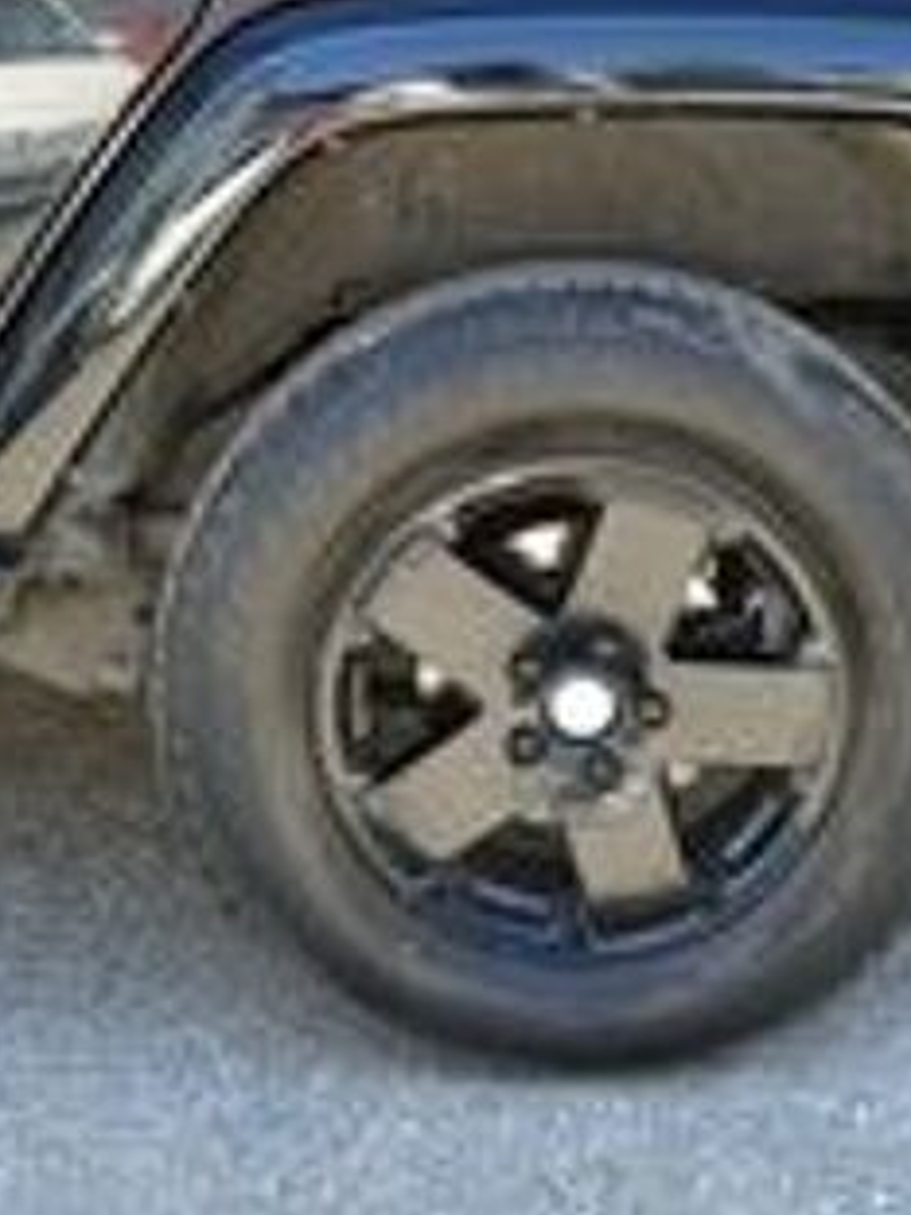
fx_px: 2176
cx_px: 576
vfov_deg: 31.2
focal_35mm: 62
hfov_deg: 23.6
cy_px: 602
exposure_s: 1/100
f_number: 3.2
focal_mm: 15.26
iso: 125
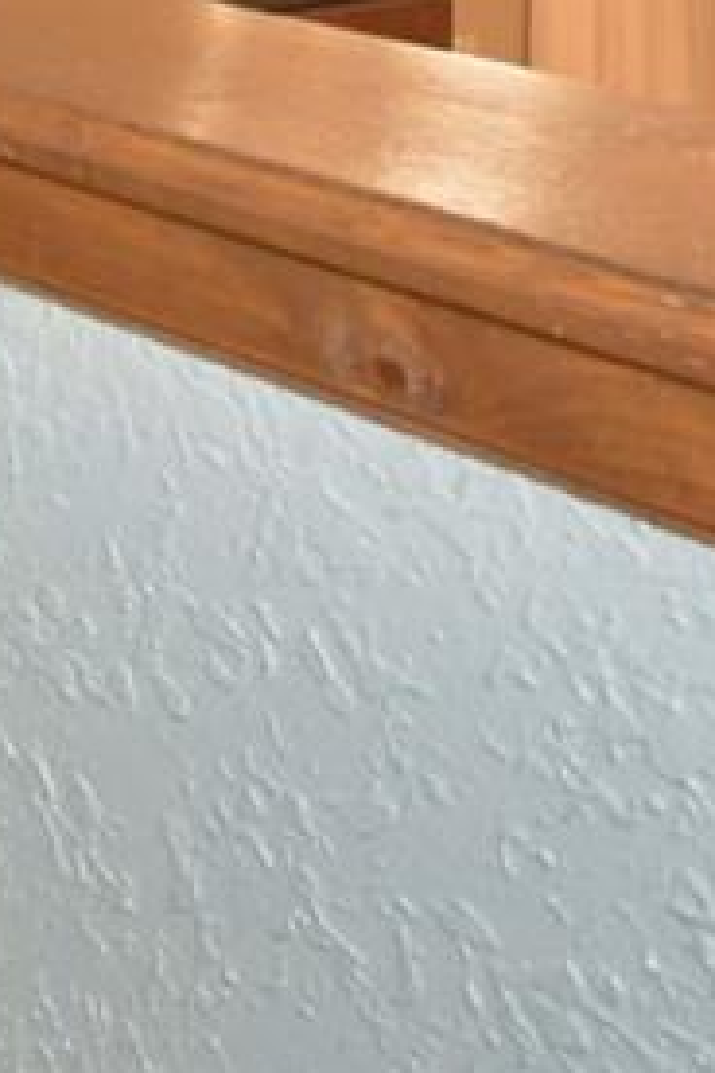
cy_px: -544
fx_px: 2592
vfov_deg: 20.1
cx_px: -925
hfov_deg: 12.7
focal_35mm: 87
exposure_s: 1/30
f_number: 4.5
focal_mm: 10
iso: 500
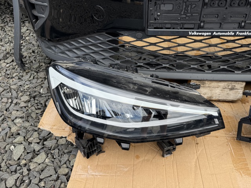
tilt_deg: -47.2
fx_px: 174
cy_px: 94
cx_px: 126
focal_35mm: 24
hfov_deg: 71.6
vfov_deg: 56.8
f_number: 1.78
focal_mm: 6.76
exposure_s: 1/920
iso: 80
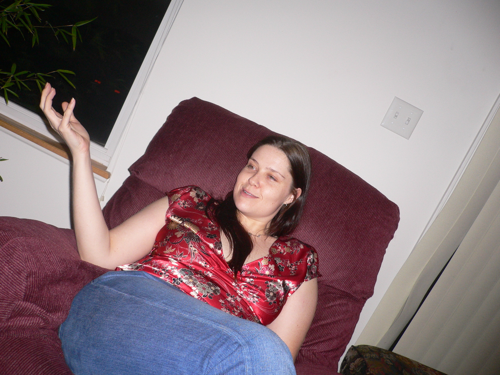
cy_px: 188
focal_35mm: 35
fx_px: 506
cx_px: 250
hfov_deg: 52.6
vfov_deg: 40.7
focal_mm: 5.8
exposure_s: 1/60
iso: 150
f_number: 2.8
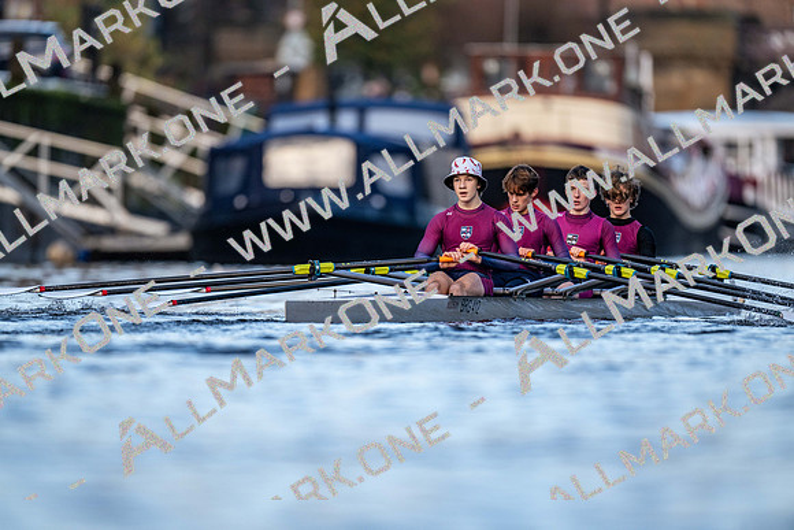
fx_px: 13236
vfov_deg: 2.3
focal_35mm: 600
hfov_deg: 3.4
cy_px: 265
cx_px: 397
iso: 1000
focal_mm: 600
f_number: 4
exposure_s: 1/2500
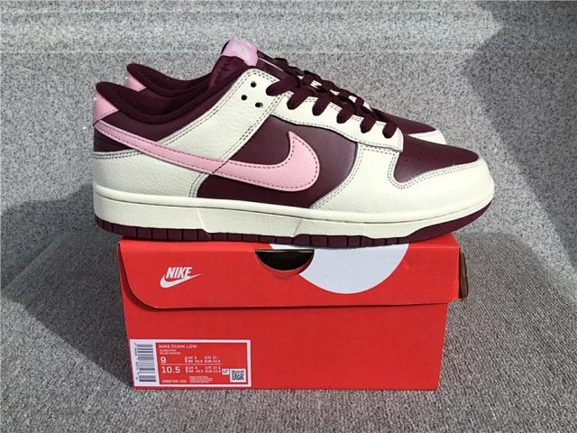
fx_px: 517
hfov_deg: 58.4
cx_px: 288
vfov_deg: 45.4
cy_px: 216
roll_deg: +0.5
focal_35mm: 31
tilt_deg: -19.9
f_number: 2.4
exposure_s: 1/970
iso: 25
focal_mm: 3.3
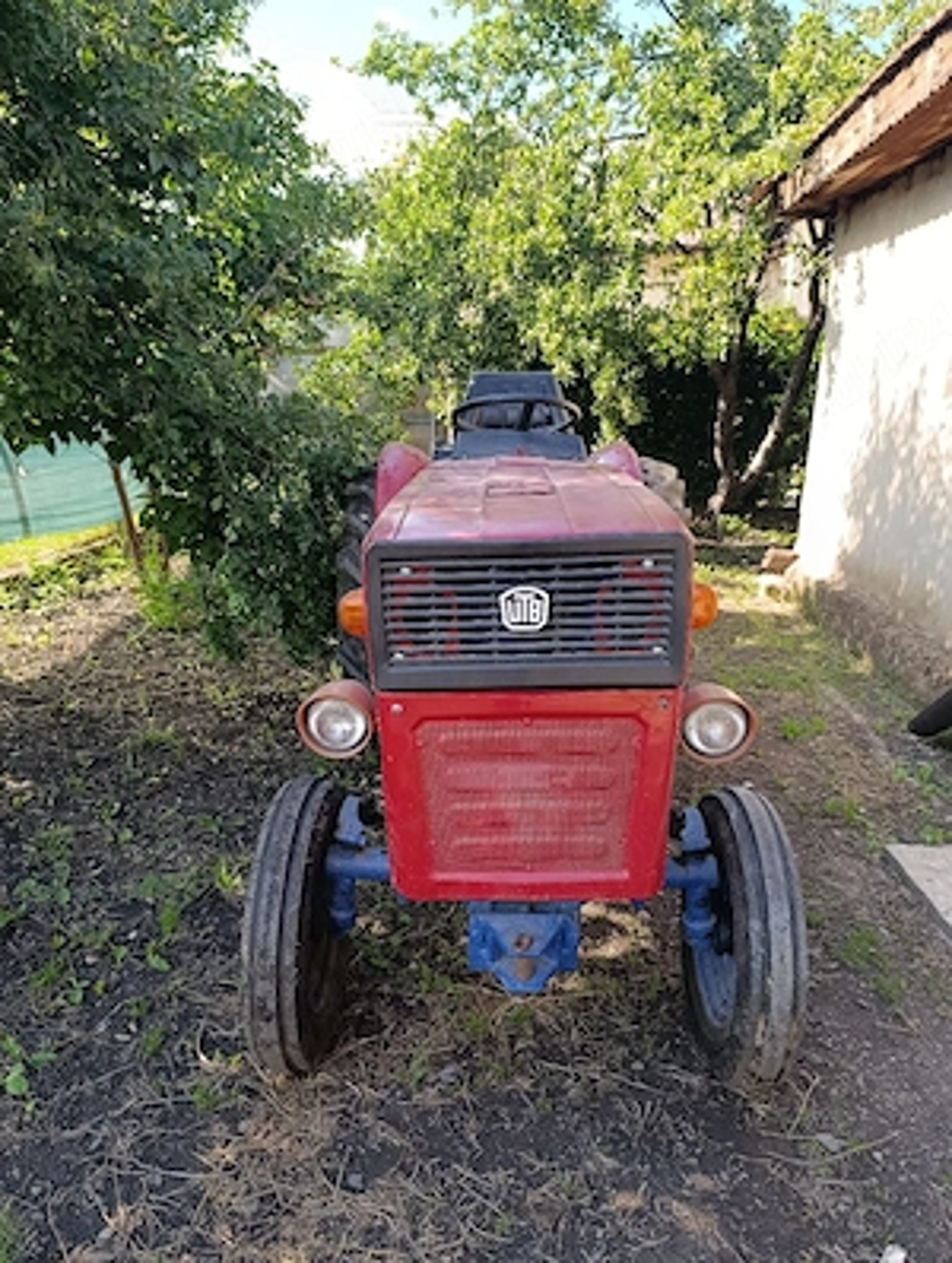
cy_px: 632
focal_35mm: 23
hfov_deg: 59.0
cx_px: 476
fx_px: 841
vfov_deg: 73.8
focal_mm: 6.11
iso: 87
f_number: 1.65
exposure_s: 1/101
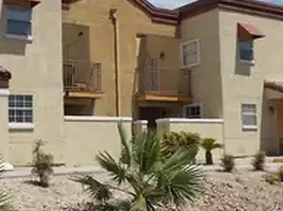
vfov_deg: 26.9
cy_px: 111
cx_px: 72
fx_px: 441
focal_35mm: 54
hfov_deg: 34.9
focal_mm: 4.6
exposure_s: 1/200
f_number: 8
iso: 80
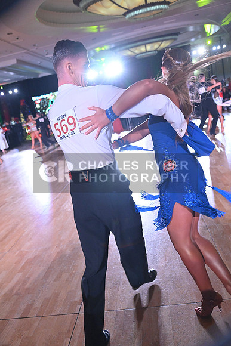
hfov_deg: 43.6
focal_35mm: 30
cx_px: 116
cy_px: 173
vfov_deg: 61.9
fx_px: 289
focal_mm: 30
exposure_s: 1/400
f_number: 4
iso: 5000
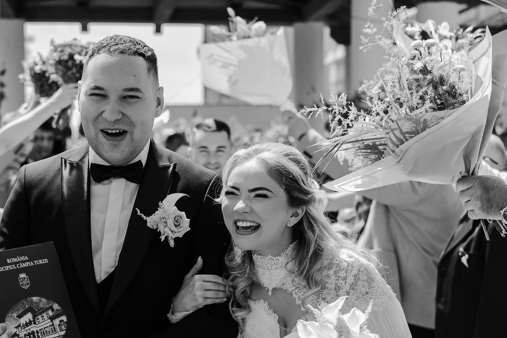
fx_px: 1169
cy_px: 236
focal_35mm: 83
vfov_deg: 16.4
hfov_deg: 24.4
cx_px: 202
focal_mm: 35
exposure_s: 1/1250
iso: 100
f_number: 2.2
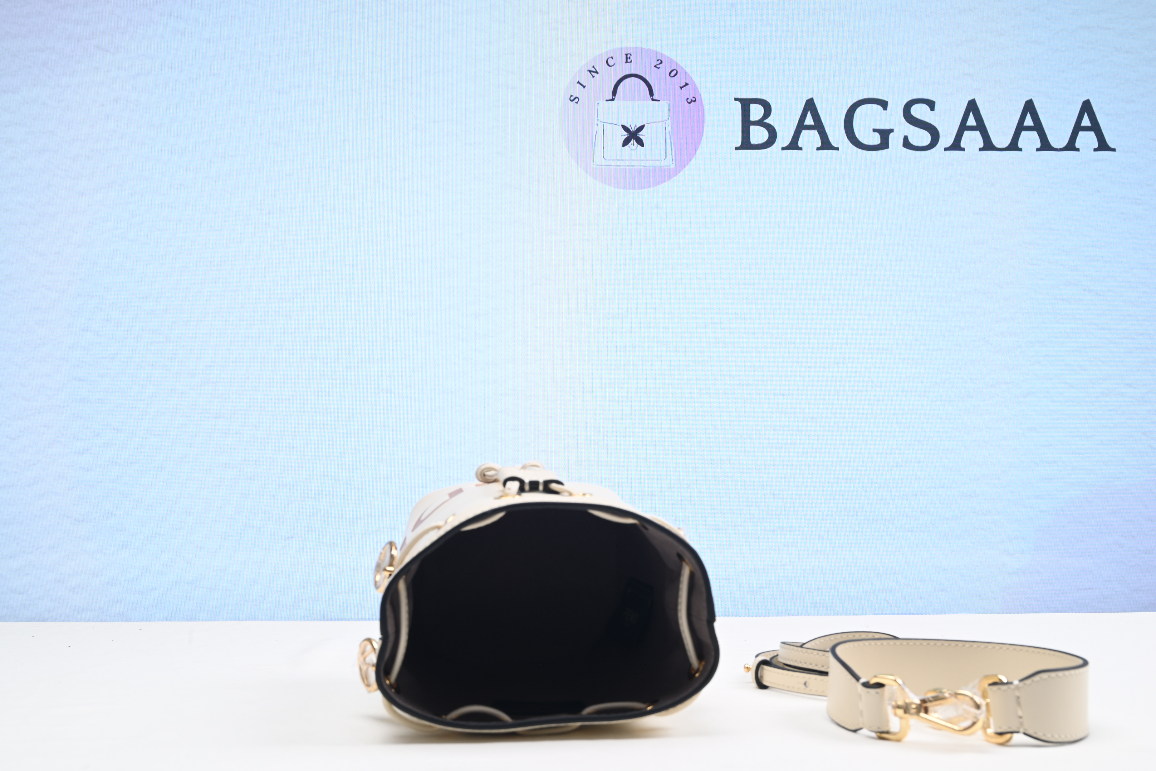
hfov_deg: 46.4
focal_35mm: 42
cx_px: 578
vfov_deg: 31.9
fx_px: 1349
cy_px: 386
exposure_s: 1/2
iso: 100
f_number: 16
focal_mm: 42
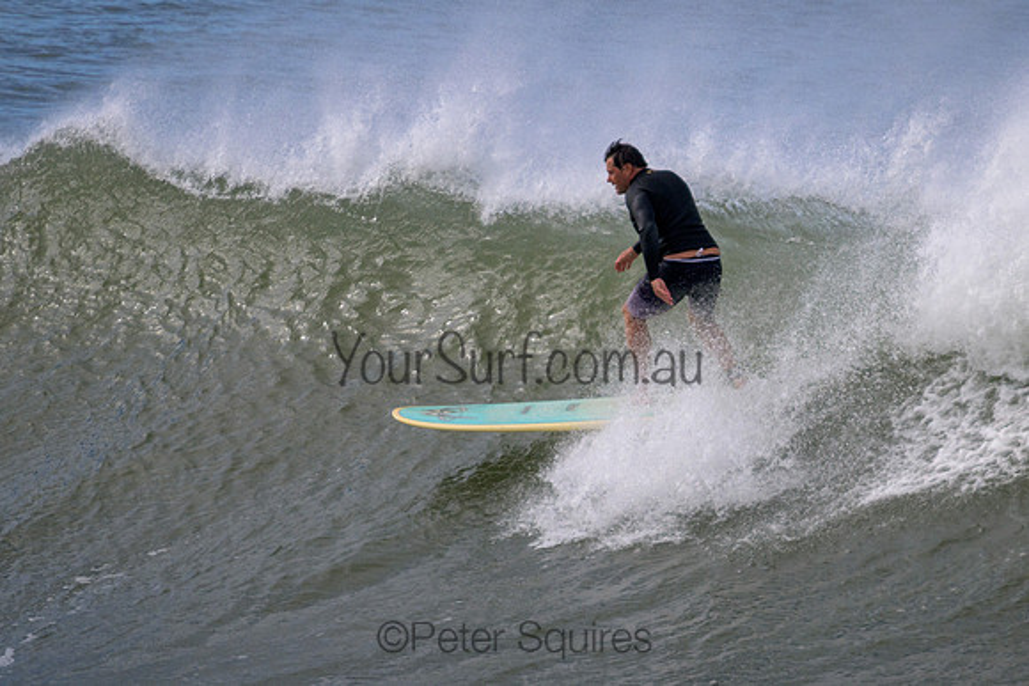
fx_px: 30047
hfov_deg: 2.0
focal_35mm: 1051
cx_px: 635
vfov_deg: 1.3
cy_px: 373
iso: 800
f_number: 11
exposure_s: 1/2000
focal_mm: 800
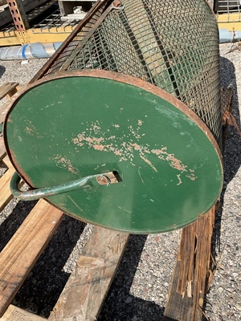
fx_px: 269
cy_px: 160
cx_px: 120
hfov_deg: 48.2
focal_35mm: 29
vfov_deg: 61.7
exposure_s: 1/1055
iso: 25
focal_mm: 3
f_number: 1.8
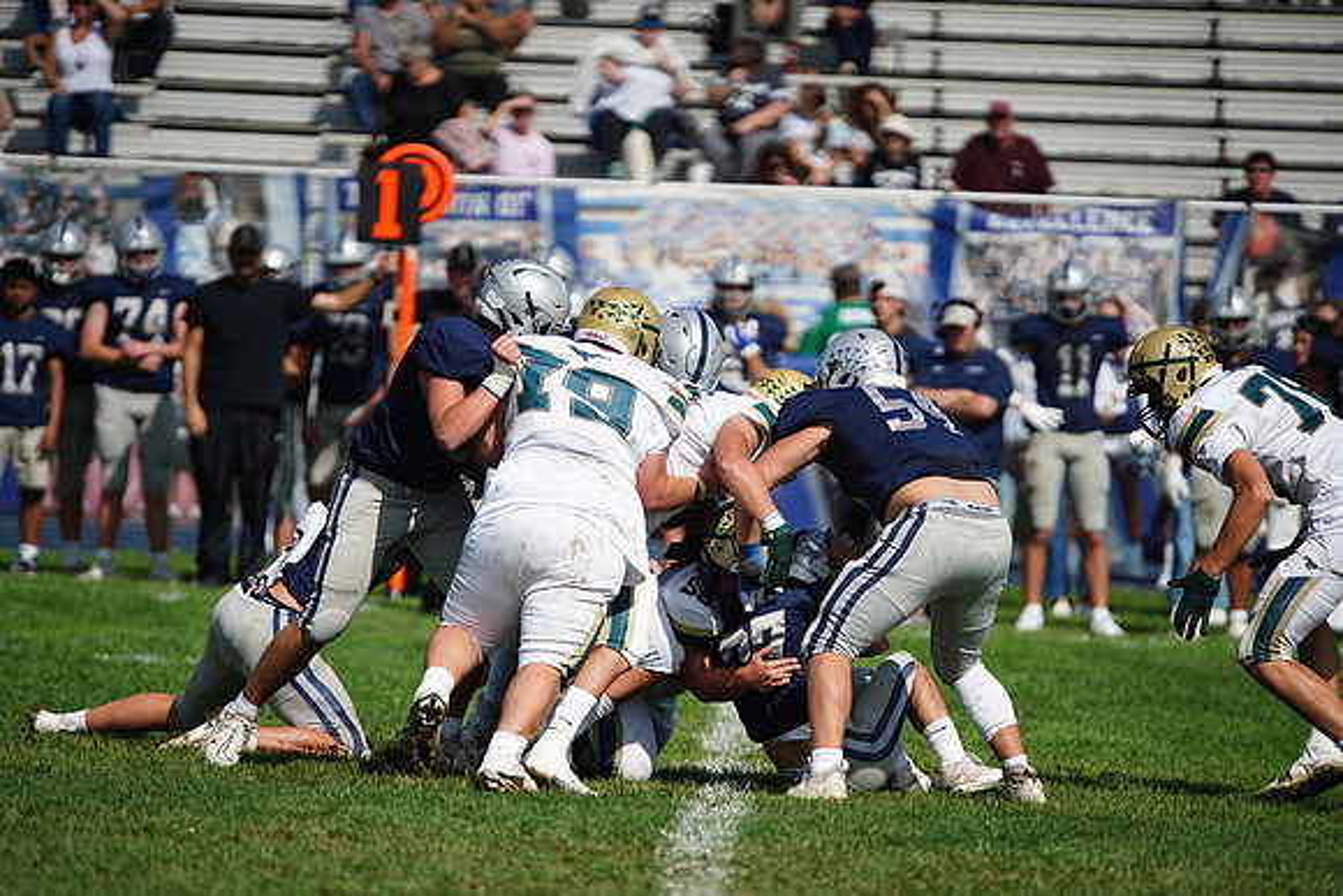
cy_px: 448
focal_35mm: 300
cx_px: 672
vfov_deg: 4.6
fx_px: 11194
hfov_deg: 6.9
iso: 400
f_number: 2.8
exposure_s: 1/8000
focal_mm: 300
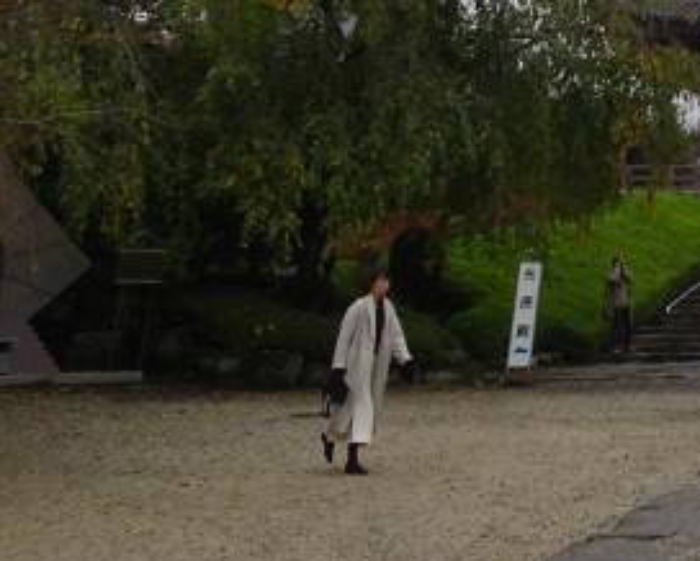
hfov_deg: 19.5
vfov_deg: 16.1
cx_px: 1037
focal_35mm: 86
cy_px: -332
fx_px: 1783
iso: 80
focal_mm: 4.1
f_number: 3.5
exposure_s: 1/320
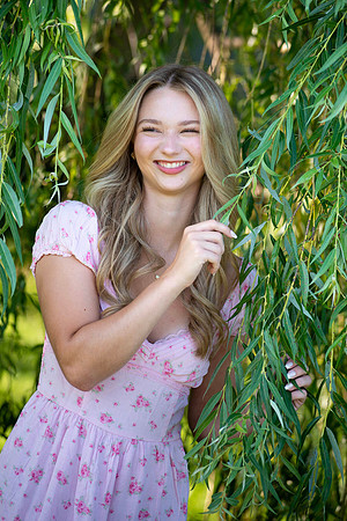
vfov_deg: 17.1
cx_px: 174
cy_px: 260
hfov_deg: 11.4
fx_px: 1735
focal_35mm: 120
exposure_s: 1/320
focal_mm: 120
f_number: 4
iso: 160
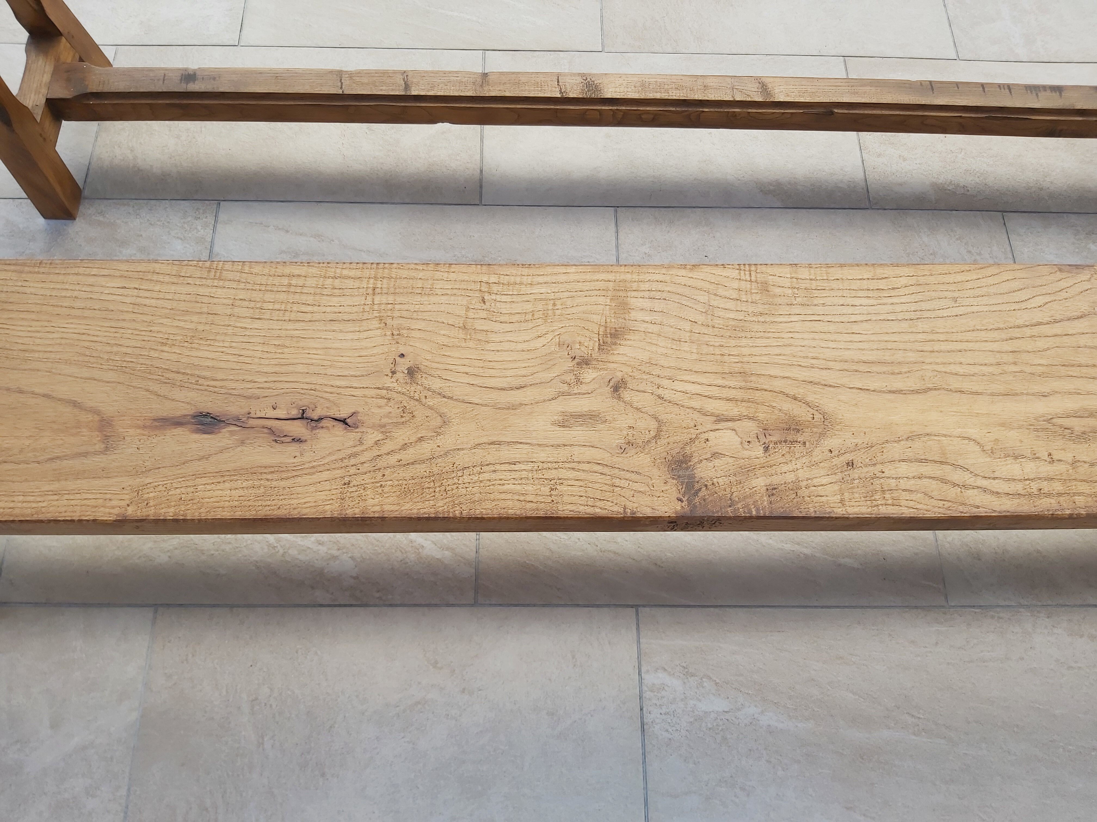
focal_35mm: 26
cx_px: 548
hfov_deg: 67.3
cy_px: 411
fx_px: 824
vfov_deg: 53.1
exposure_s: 1/557
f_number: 1.7
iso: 64
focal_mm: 3.92
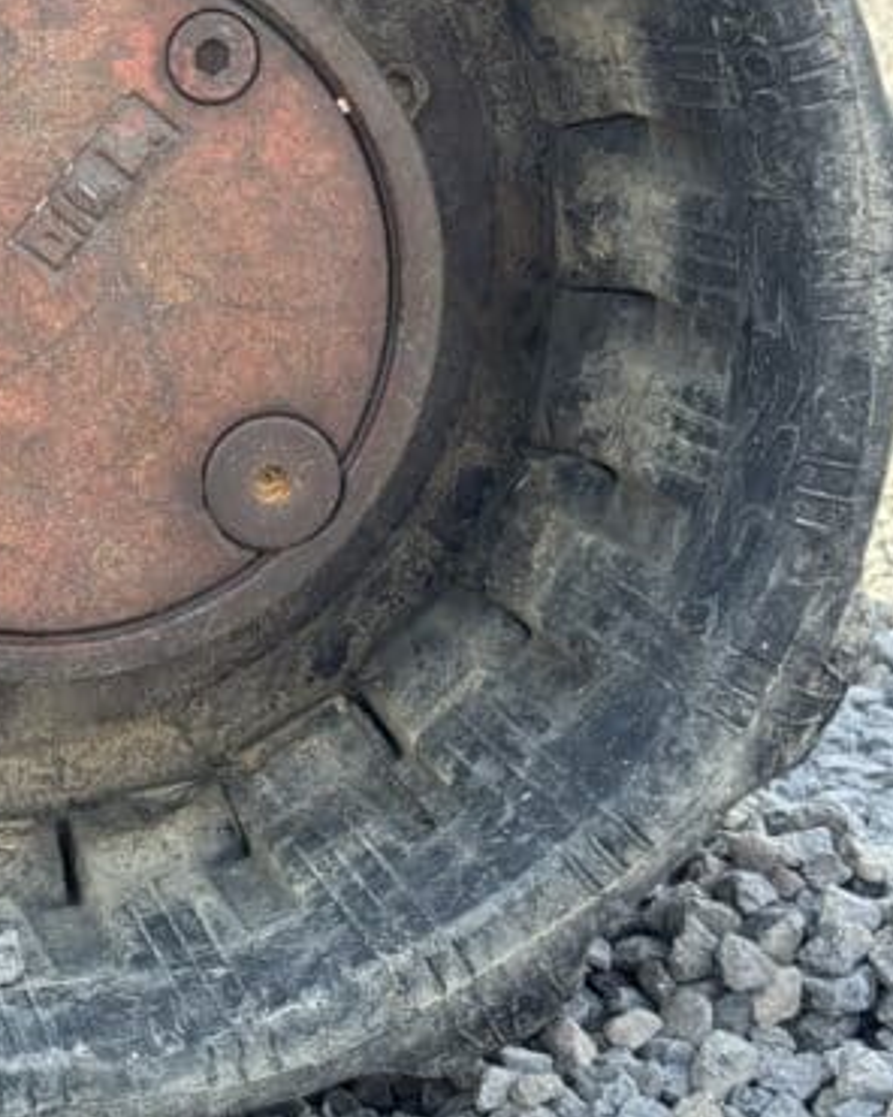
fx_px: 3766
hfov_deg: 13.0
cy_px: 306
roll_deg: -1.3
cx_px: -332
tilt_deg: -6.1
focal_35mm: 114
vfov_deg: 16.8
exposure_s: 1/312
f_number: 1.78
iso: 64
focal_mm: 6.76
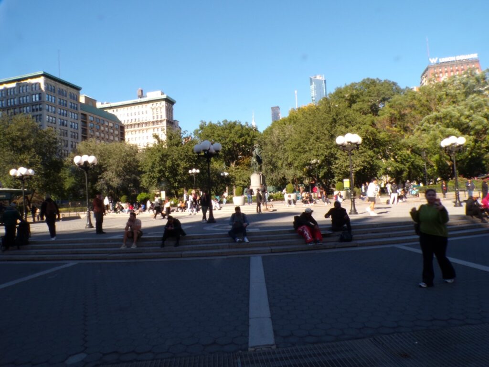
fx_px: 339
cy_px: 184
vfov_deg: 56.8
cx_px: 244
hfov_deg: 71.6
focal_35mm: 24
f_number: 10.2
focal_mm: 4.3
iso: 100
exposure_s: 1/70
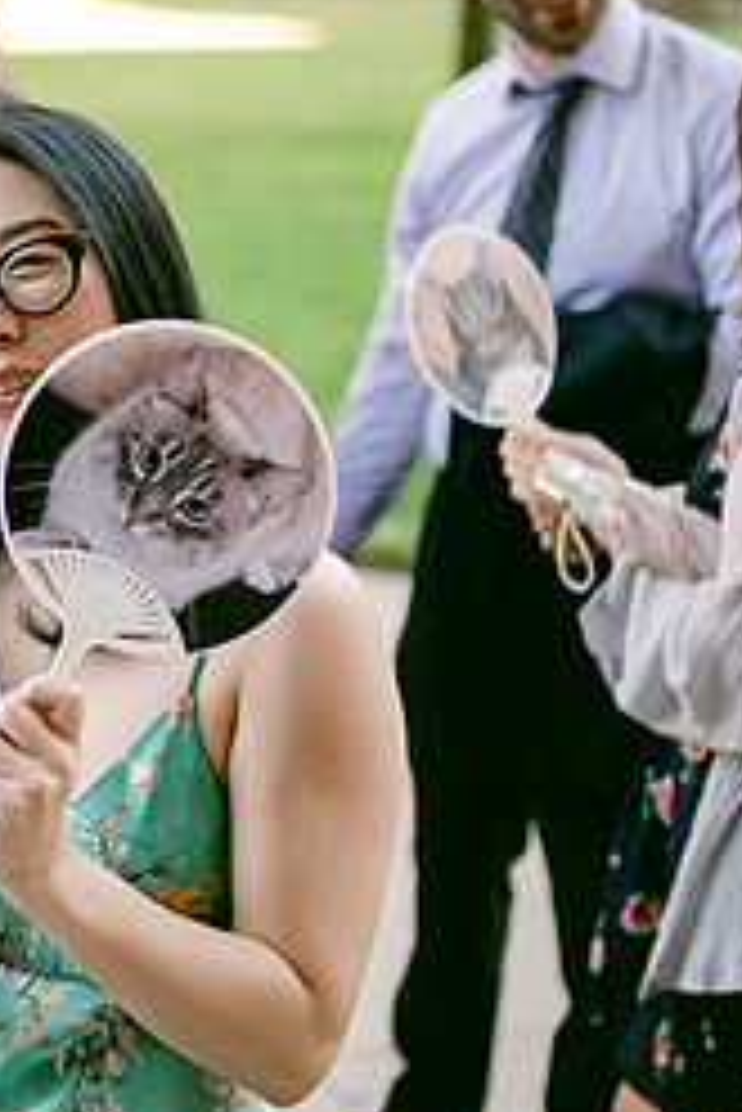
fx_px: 2531
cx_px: -229
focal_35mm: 82
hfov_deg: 15.8
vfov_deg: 24.7
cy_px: 464
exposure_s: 1/400
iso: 100
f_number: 1.4
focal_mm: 35
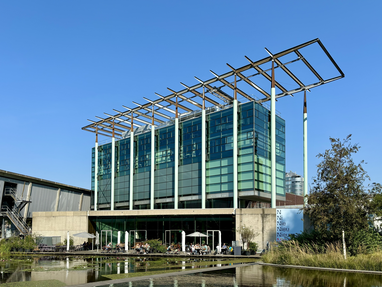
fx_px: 287
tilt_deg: +15.6
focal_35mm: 26
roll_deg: -2.6
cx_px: 191
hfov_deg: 67.3
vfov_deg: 53.1
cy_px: 144
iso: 50
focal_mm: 5.96
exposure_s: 1/3311
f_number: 1.6
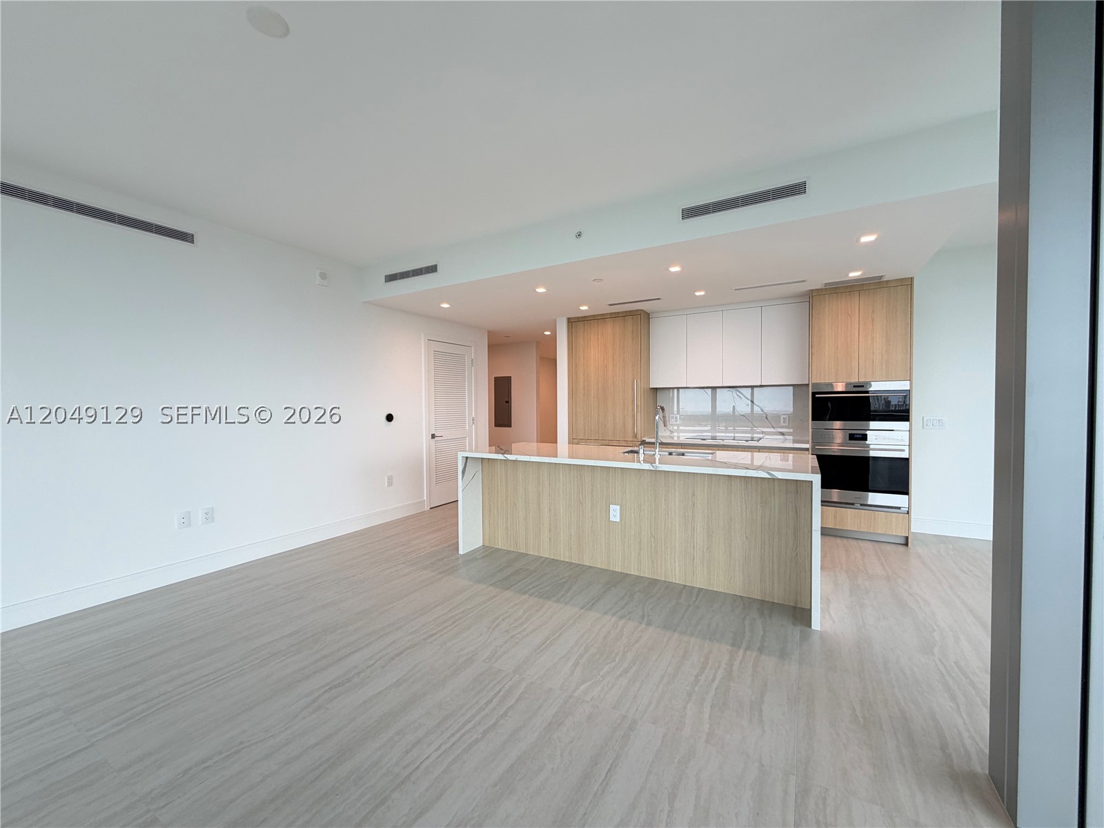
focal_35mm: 14
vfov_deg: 85.7
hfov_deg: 102.1
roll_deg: +0.2
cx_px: 552
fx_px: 446
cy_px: 414
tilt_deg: -1.5
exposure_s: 1/121
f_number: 2.2
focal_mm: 2.22
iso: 50
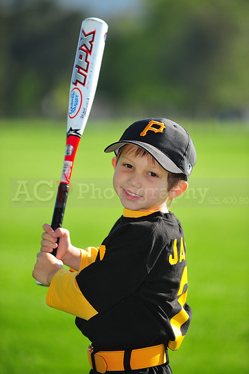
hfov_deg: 6.9
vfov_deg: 10.3
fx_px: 2077
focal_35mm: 200
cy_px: 187
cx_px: 124
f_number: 4
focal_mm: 200
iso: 200
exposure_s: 1/1000
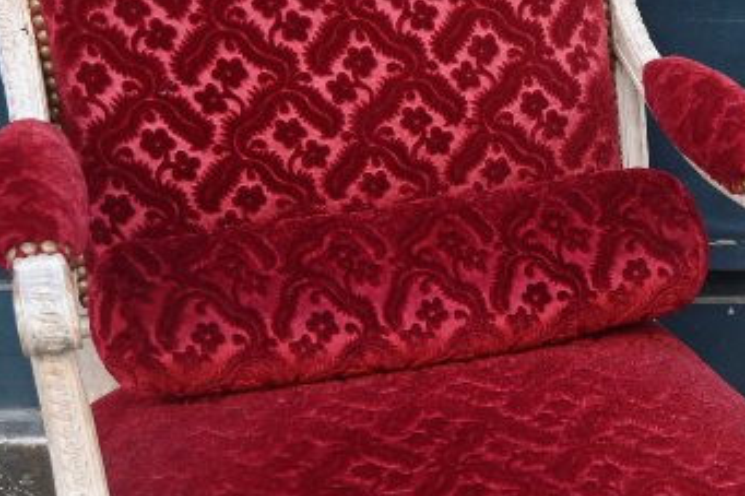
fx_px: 2128
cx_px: 887
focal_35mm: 103
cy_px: 548
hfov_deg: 18.8
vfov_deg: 13.0
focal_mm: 19.5
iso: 360
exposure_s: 1/250
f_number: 4
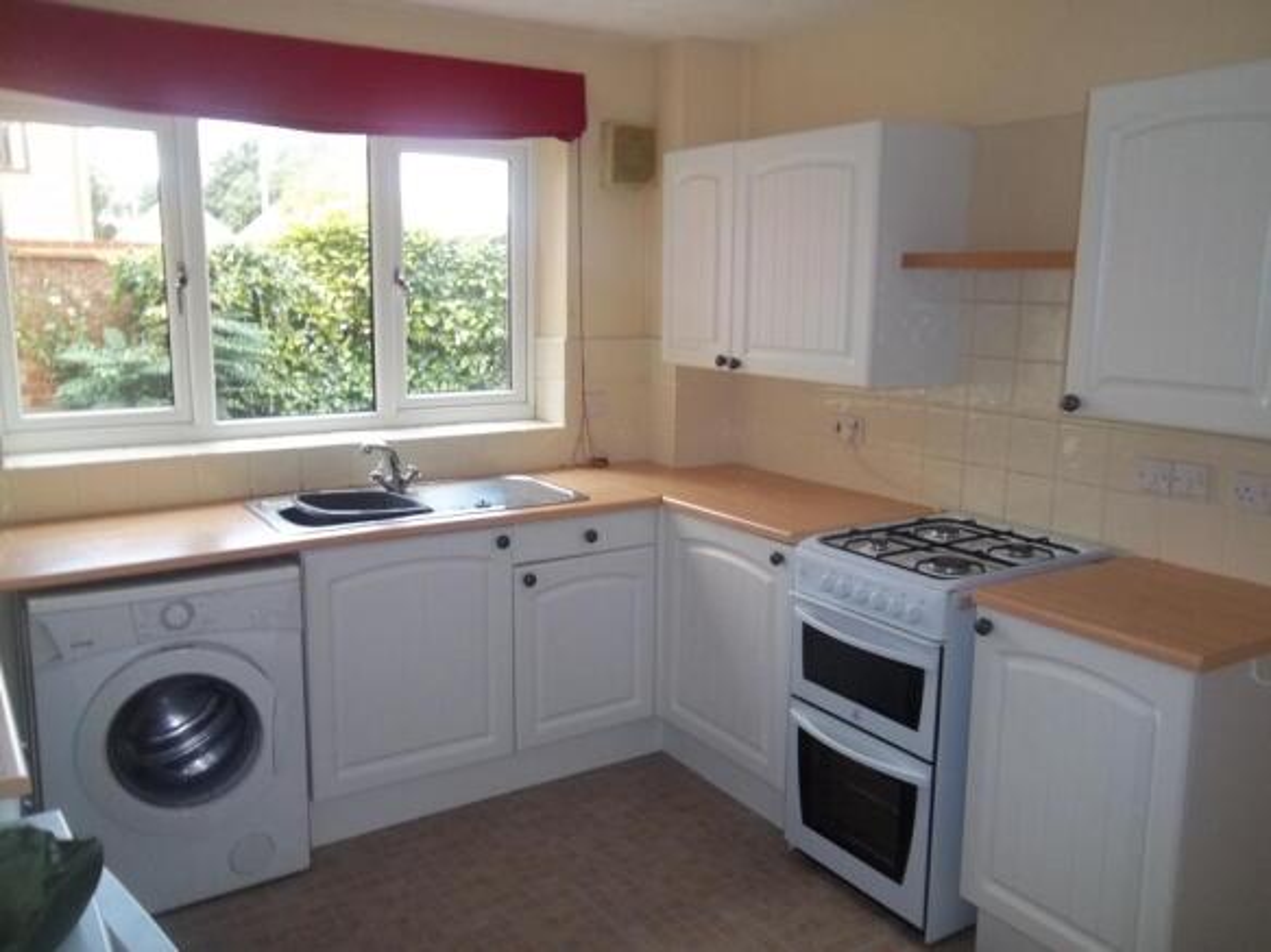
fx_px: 1028
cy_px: 476
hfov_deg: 63.5
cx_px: 636
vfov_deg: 49.7
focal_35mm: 28
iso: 160
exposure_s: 1/40
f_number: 3.5
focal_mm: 5.05
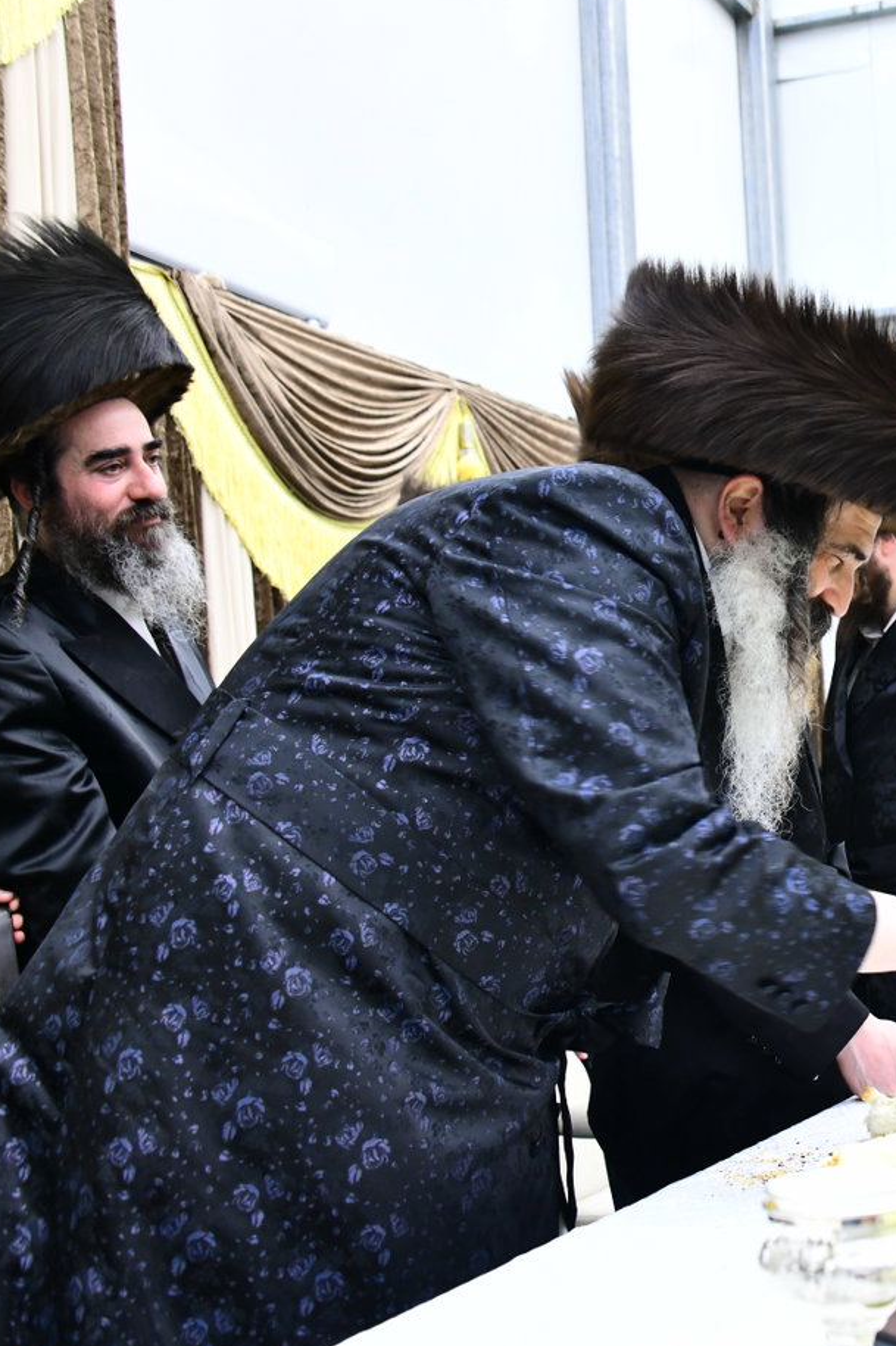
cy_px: 665
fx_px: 1830
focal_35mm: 49
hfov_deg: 25.3
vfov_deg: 40.3
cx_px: 1015
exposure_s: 1/125
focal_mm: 32
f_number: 5.6
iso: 2000
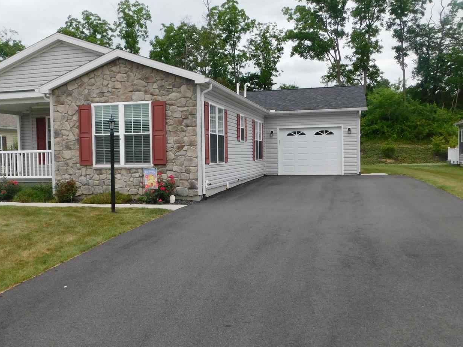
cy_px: 177
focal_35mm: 35
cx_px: 199
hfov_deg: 52.4
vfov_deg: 40.7
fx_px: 468
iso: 125
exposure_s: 1/1250
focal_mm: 5.3
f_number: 3.2
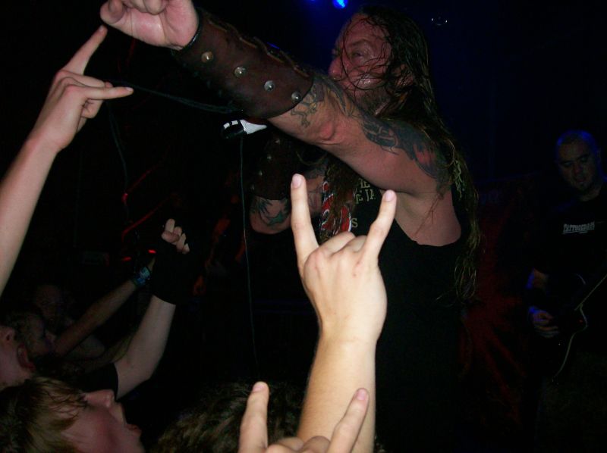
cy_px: 226
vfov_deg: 39.6
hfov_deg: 51.4
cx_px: 304
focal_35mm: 36
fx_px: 631
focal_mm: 6
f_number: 2.7
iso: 140
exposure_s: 1/64
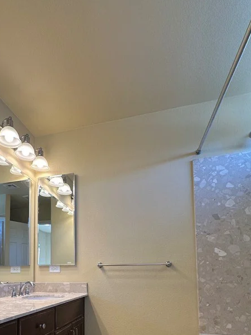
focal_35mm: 24
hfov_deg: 55.5
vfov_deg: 66.4
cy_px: 257
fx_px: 232
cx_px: 82
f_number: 2.2
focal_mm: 2.22
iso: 80
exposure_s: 1/120
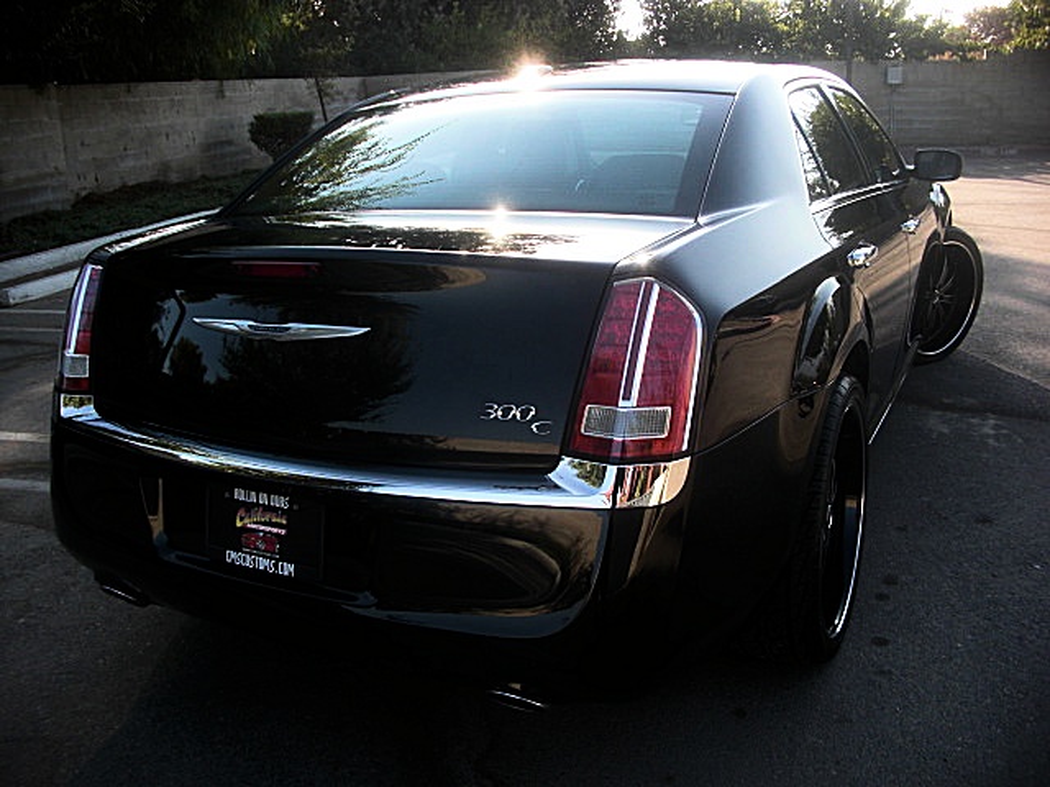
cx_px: 525
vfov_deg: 39.7
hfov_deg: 51.4
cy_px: 394
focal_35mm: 36
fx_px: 1092
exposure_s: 1/250
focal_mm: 6.3
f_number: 2.8
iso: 50
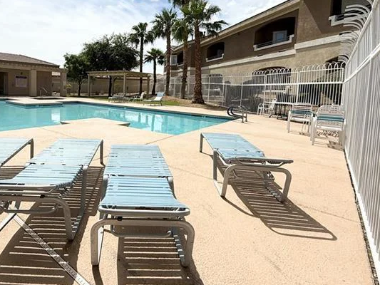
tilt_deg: -3.7
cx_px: 134
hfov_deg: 77.0
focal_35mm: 21
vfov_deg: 62.5
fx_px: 231
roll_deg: -2.1
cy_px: 105
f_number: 2.2
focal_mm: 2.22
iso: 50
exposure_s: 1/4425
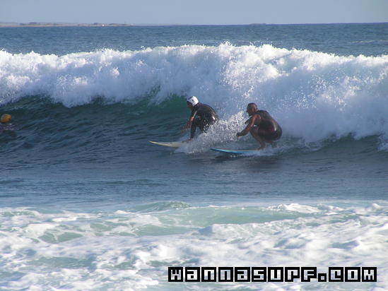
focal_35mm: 380
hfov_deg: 5.2
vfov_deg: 3.9
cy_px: 146
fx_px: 4260
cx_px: 194
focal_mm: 63
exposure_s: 1/500
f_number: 4.5
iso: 50
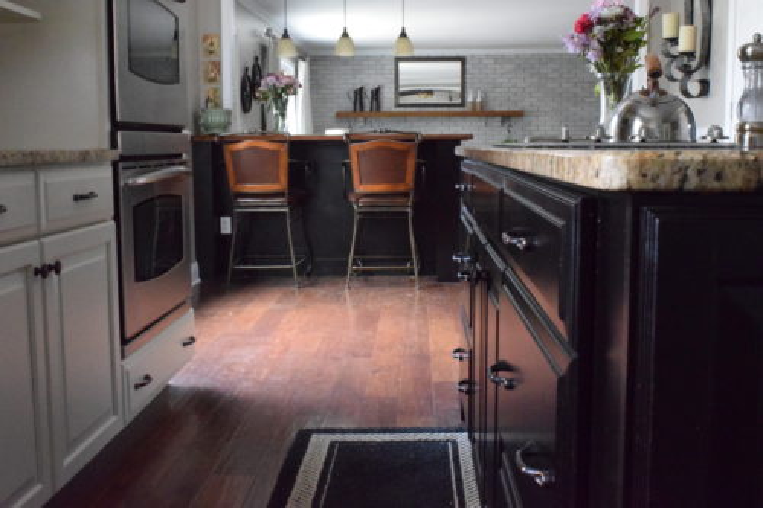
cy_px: 254
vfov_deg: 33.0
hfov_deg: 47.9
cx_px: 382
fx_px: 858
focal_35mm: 40
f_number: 22
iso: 12800
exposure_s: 1/20
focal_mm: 27
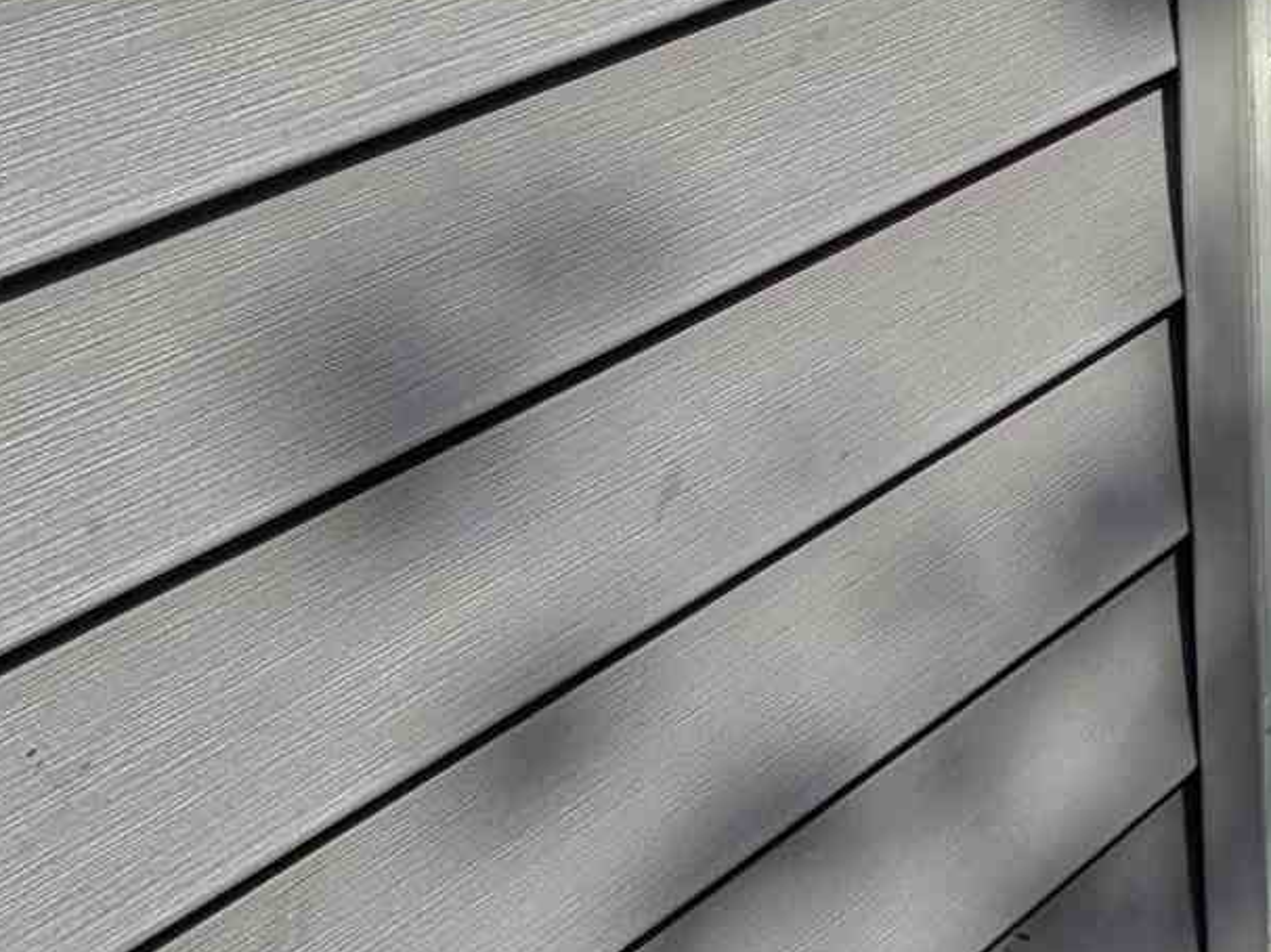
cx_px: 3144
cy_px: -935
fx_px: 2606
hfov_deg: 14.6
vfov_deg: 16.2
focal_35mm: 71
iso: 20
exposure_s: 1/853
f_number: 2.2
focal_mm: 2.22
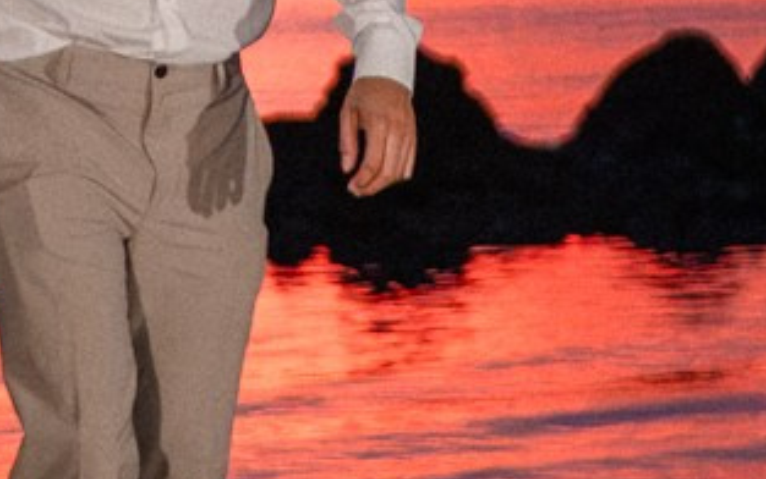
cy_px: -982
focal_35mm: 374
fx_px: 7812
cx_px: 158
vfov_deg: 3.4
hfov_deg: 5.6
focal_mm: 50
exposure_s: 1/250
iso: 6400
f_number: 2.2
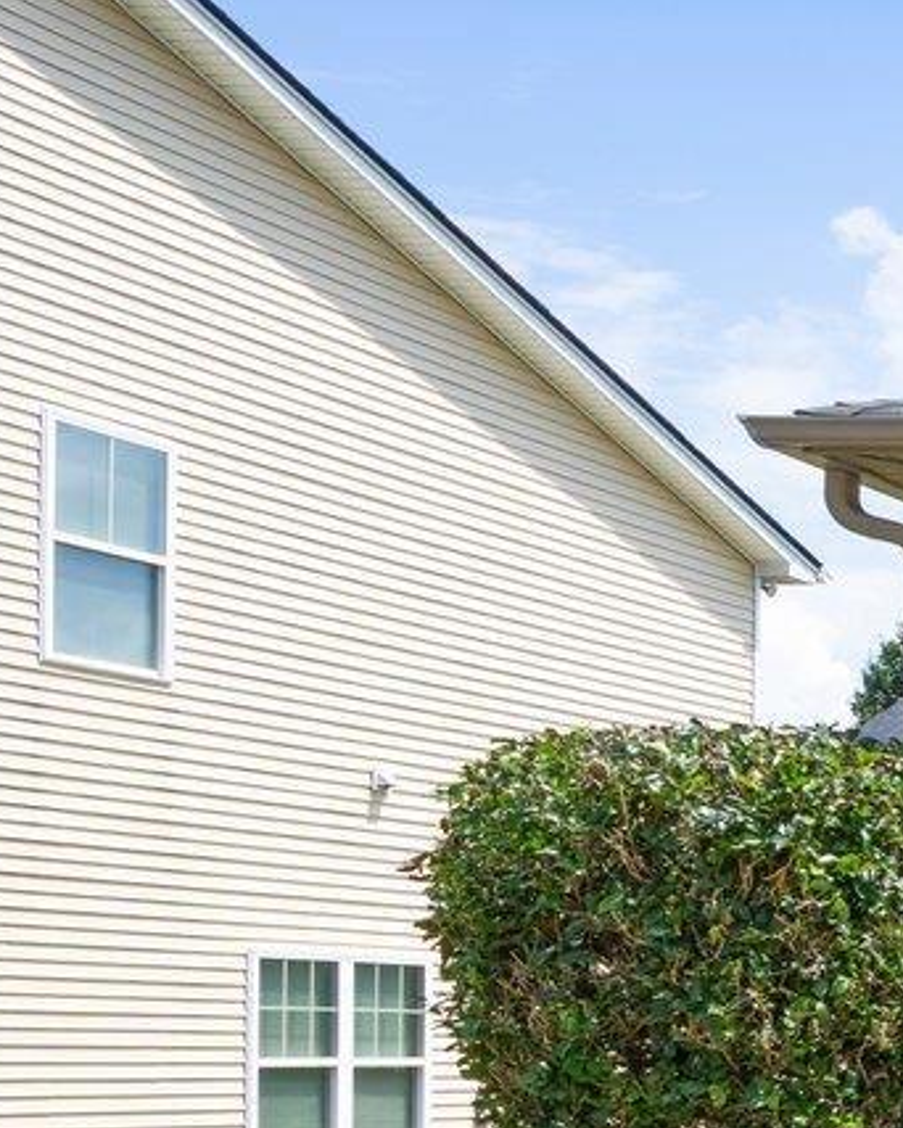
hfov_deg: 12.1
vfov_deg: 25.5
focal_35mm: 72
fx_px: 2404
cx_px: 2580
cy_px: 1037
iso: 200
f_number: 9
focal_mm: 16
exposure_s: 1/320
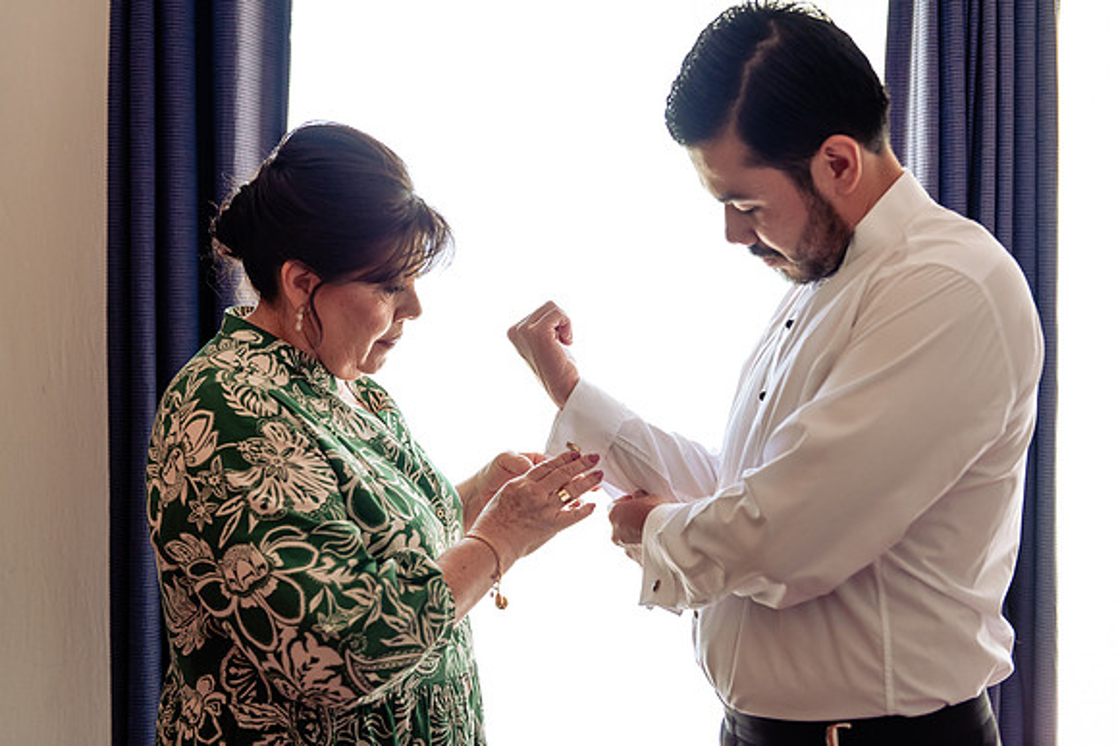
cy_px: 373
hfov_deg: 39.3
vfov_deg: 26.8
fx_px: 1564
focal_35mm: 50
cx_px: 559
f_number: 3.5
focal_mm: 50
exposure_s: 1/160
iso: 800
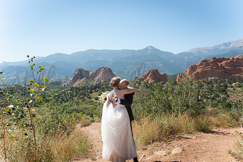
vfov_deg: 37.8
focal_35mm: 35
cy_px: 81
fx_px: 236
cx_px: 122
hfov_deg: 54.5
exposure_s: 1/1000
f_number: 4
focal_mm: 35
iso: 200
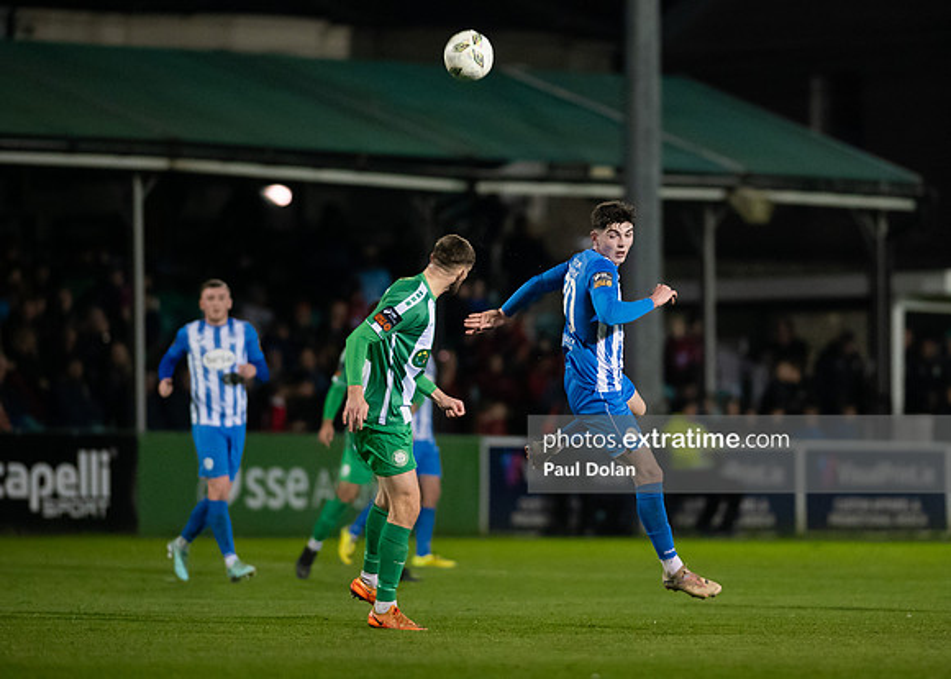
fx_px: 10342
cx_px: 572
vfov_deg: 3.8
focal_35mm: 383
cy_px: 331
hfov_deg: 5.3
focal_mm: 300
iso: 6400
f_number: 2.8
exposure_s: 1/1000
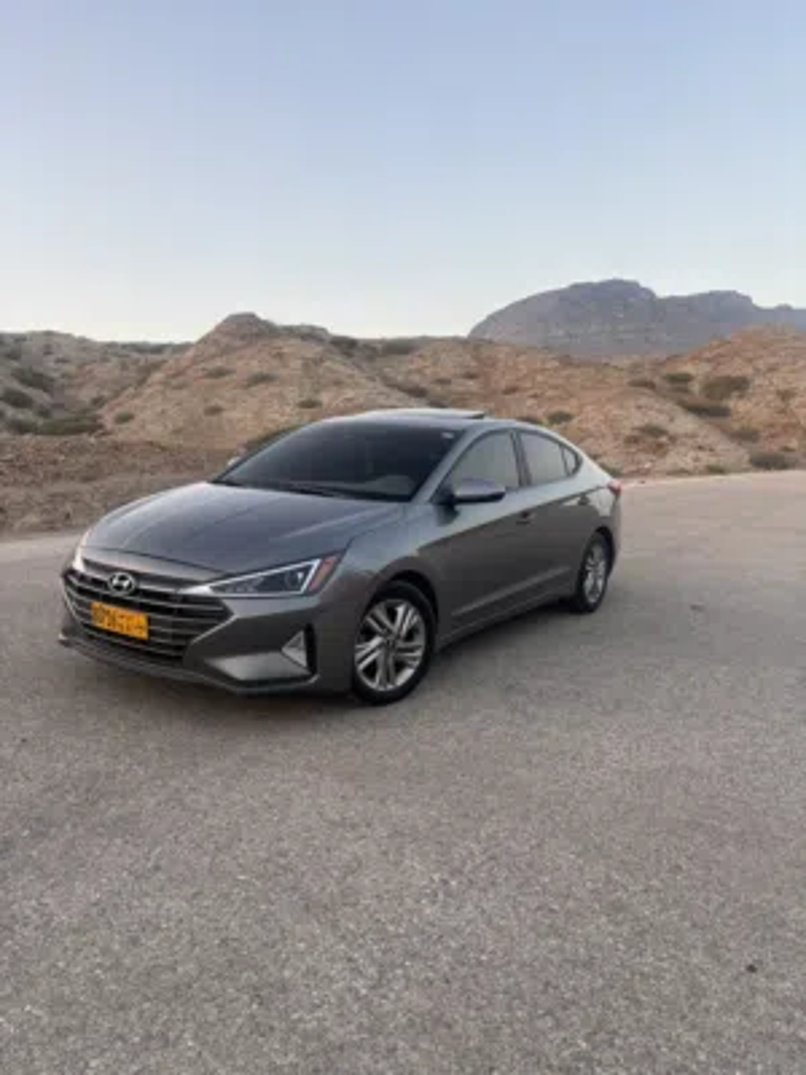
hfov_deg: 53.1
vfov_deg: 67.3
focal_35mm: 26
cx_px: 403
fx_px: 807
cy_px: 538
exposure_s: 1/160
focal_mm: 5.96
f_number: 1.6
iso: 40
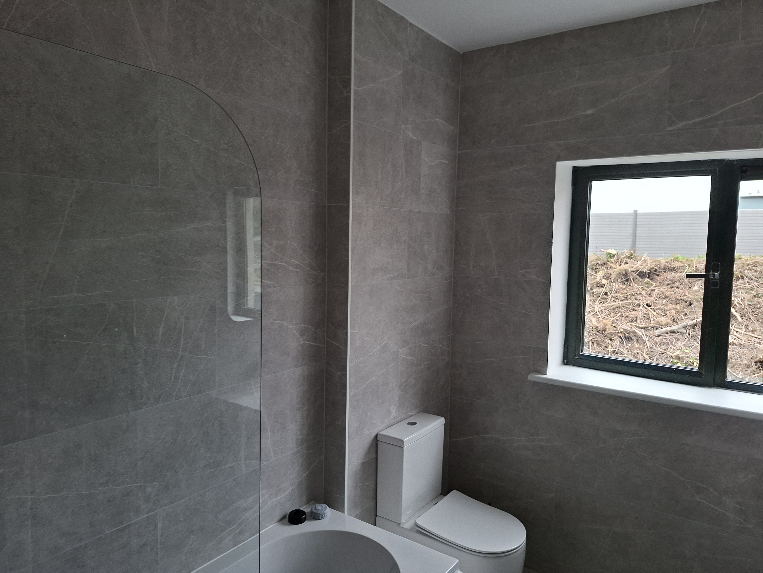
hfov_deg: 73.9
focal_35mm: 23
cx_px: 382
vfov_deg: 58.9
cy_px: 286
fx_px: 507
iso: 50
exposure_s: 1/100
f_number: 1.8
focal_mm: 5.54
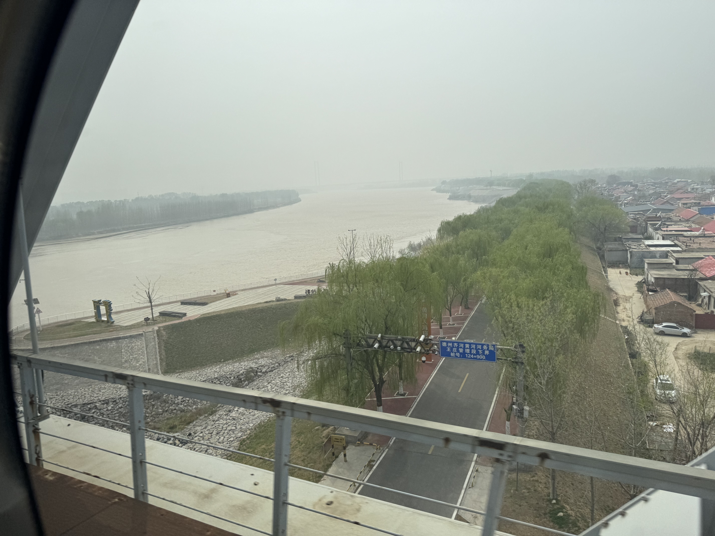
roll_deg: +1.9
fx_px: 496
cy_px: 268
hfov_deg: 71.6
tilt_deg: -10.6
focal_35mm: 24
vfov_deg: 56.8
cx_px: 358
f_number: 1.78
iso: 80
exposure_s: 1/2041
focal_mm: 6.86
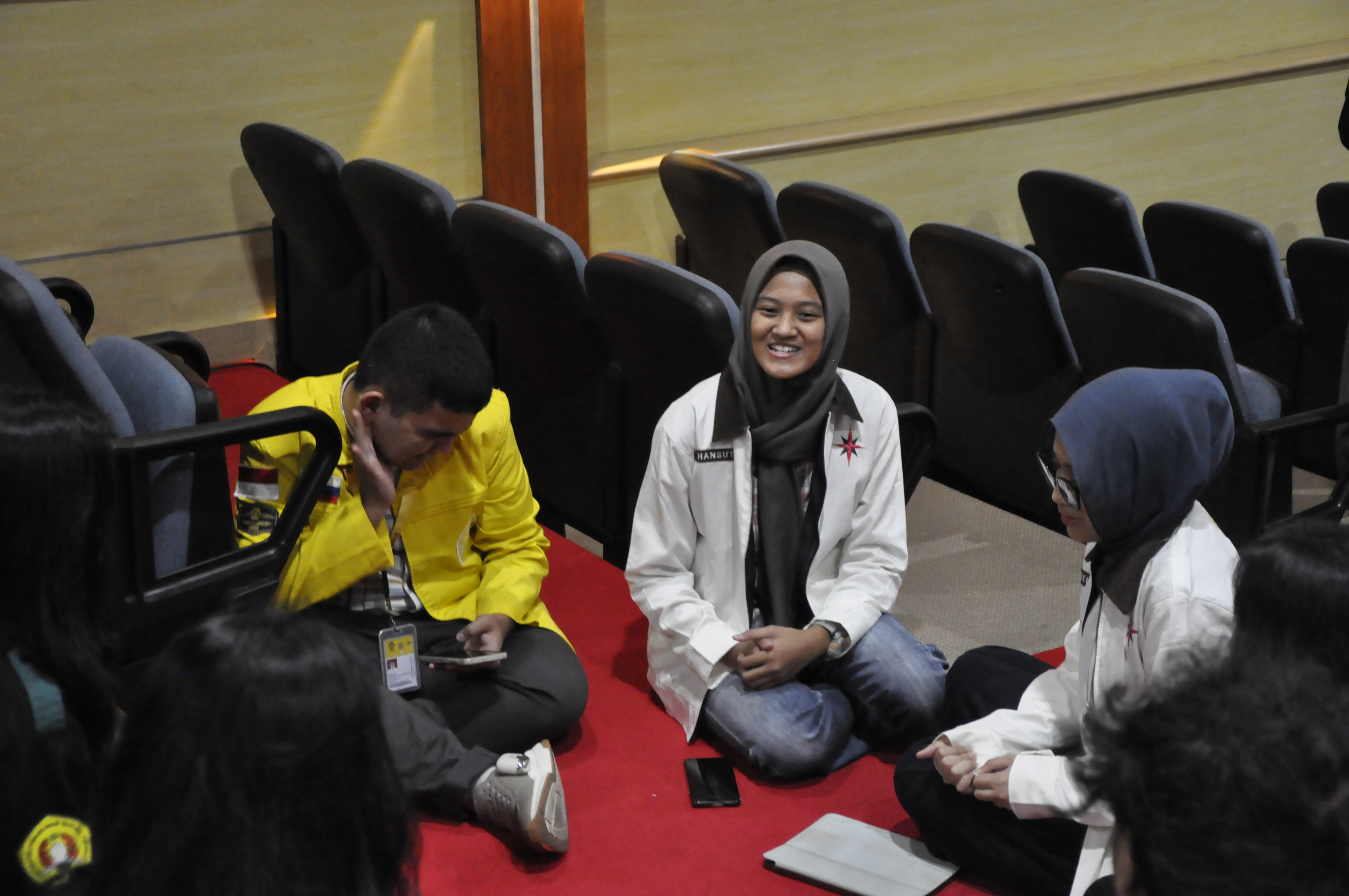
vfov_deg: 20.1
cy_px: 448
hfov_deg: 29.9
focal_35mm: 68
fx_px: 2526
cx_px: 674
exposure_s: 1/30
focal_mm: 45
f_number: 4.8
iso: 3200
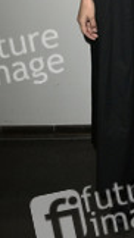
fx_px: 392
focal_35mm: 62
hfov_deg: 18.6
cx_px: 149
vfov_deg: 31.0
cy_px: -9
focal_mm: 24
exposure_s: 1/250
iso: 400
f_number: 4.5
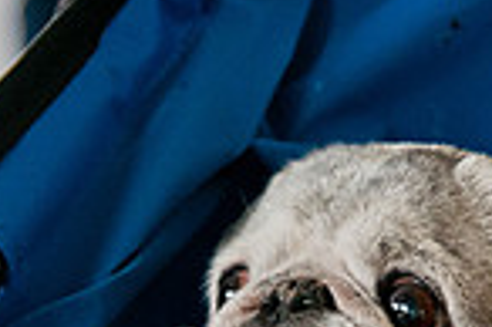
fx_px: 4054
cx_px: 253
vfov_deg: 4.6
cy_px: 298
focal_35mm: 297
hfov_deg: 6.9
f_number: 2.8
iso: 500
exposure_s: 1/200
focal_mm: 50
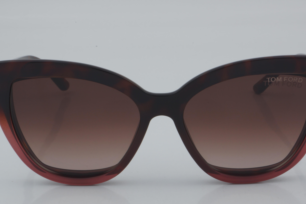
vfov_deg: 14.2
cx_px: 162
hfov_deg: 21.1
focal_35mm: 97
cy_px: 113
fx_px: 821
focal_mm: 55
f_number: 32
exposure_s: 1/4
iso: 100
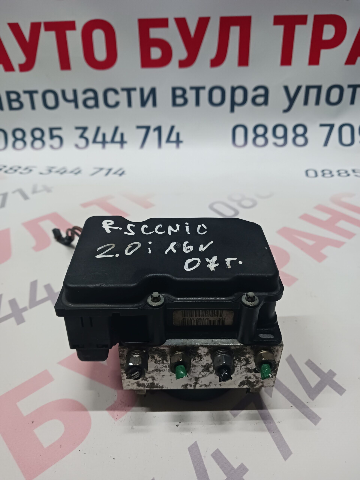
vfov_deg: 65.3
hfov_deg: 51.4
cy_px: 240
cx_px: 180
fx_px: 374
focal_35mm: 27
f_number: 1.8
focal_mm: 4
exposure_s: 1/25
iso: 320
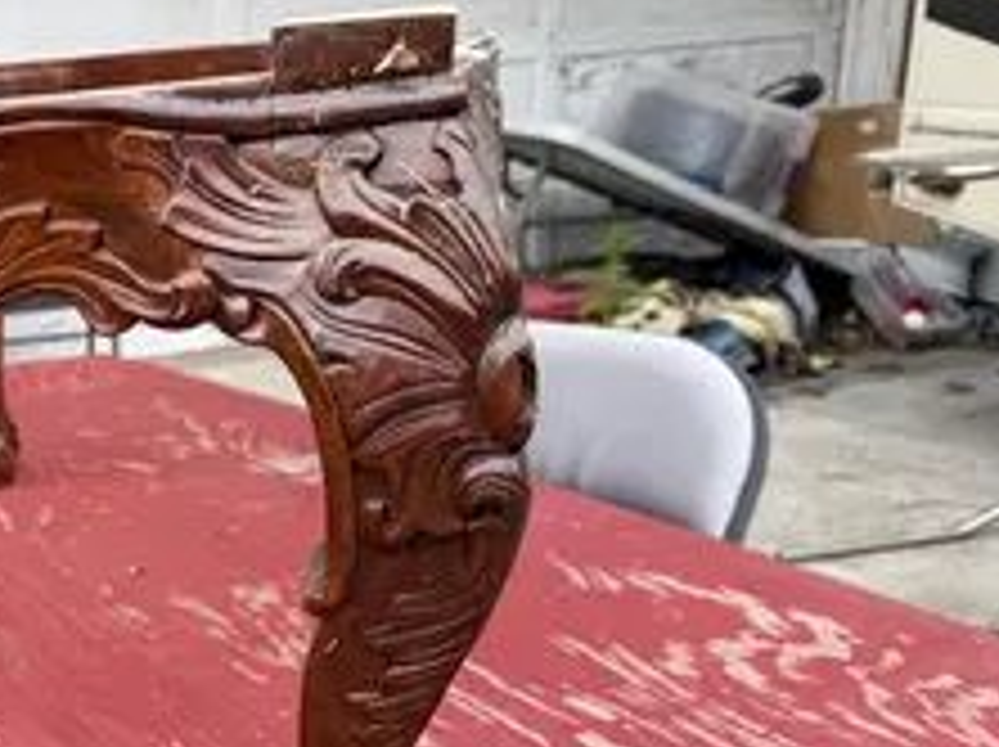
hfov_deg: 33.3
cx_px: -32
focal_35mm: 52
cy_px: 549
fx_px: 1499
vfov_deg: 27.6
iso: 80
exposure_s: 1/121
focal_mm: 6.76
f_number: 1.78
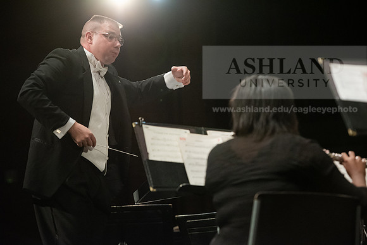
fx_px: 1478
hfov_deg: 14.2
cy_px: 122
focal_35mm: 145
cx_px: 184
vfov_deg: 9.5
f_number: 4
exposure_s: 1/250
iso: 5000
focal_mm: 145
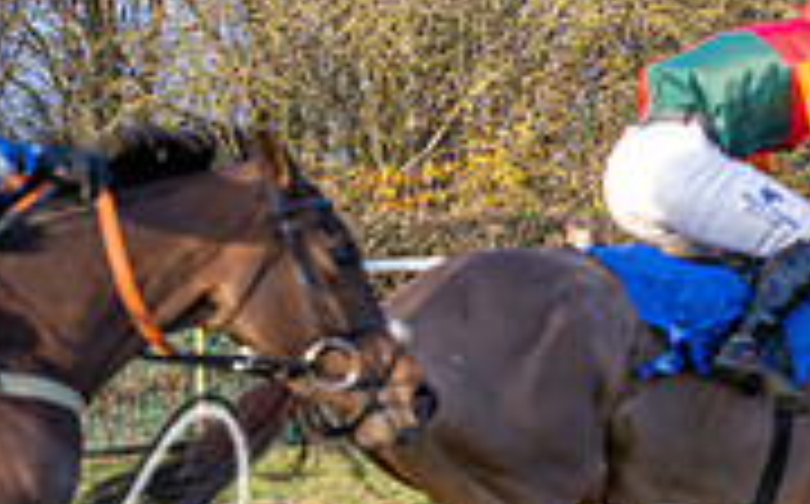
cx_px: 825
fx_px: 2954
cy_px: 432
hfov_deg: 15.3
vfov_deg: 9.7
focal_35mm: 134
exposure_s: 1/2000
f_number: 2.8
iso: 800
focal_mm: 35
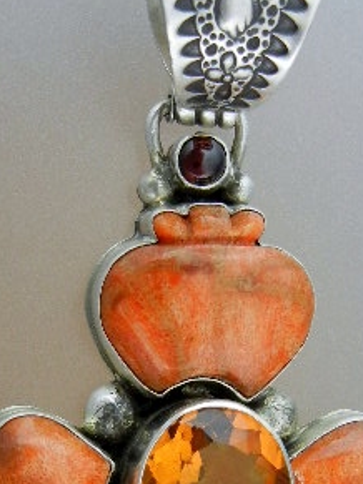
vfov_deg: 19.6
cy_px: 407
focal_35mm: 99
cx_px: 172
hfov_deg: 14.9
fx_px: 1385
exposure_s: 1/16
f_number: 3.8
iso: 400
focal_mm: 8.1
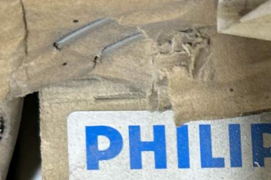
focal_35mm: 174
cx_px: 345
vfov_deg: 7.8
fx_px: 1310
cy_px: 205
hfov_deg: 11.5
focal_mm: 6.76
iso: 100
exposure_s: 1/60
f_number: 1.78
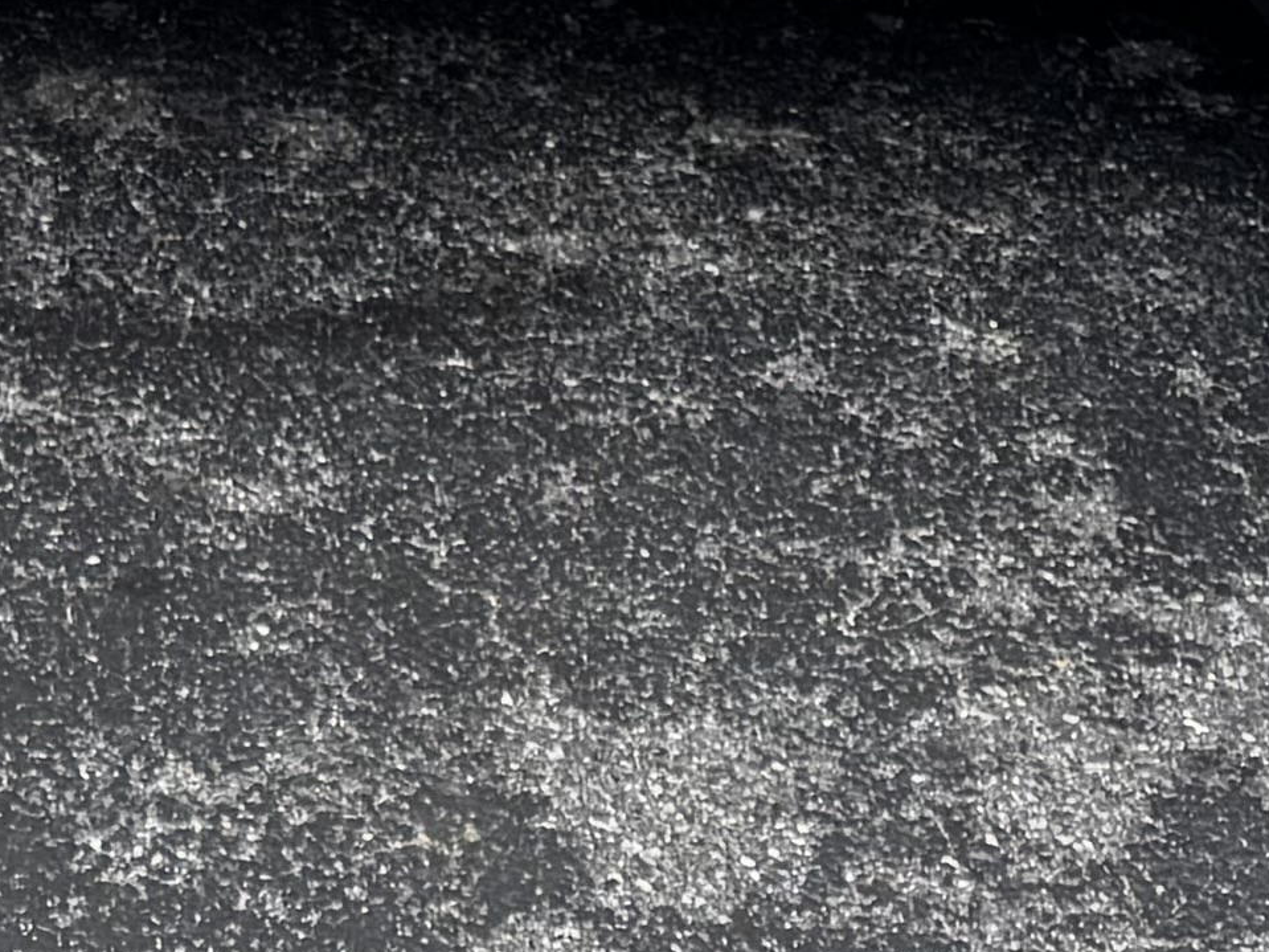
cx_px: -737
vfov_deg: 9.0
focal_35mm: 143
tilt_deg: -7.5
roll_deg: -0.9
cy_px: -1618
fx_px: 5242
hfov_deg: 12.9
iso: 64
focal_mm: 6.76
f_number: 1.78
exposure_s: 1/237
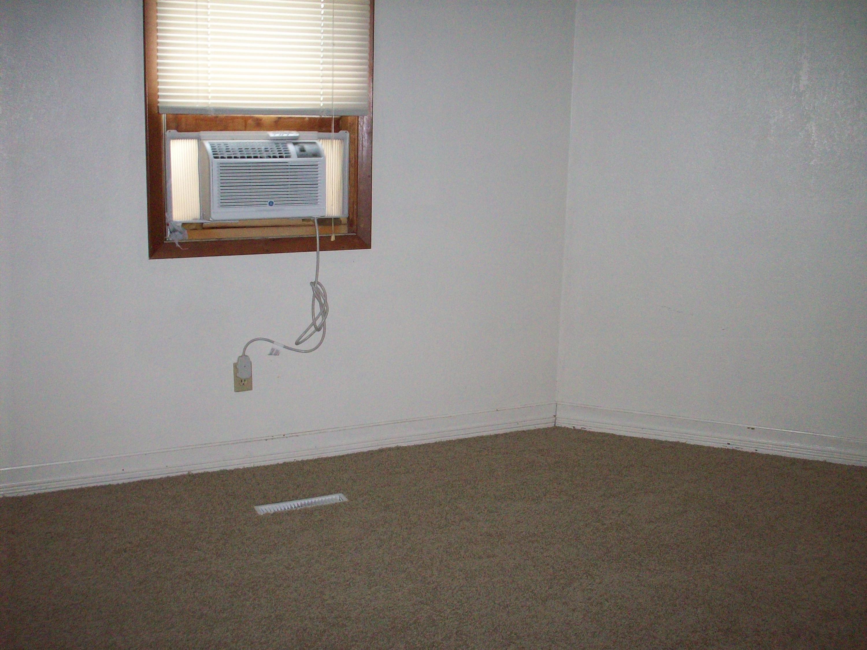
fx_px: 927
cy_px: 325
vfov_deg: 38.7
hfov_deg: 50.1
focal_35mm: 37
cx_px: 434
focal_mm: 6.2
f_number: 2.8
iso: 200
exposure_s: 1/64
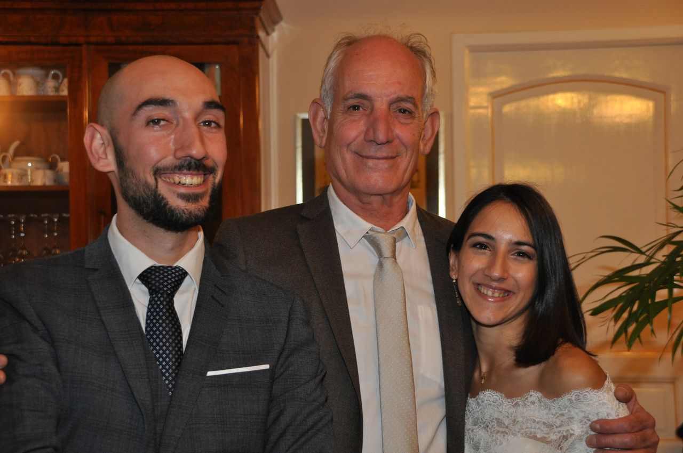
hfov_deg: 27.0
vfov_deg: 18.1
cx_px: 342
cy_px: 226
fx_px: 1421
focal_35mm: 75
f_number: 4.8
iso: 800
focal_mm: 50
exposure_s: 1/60
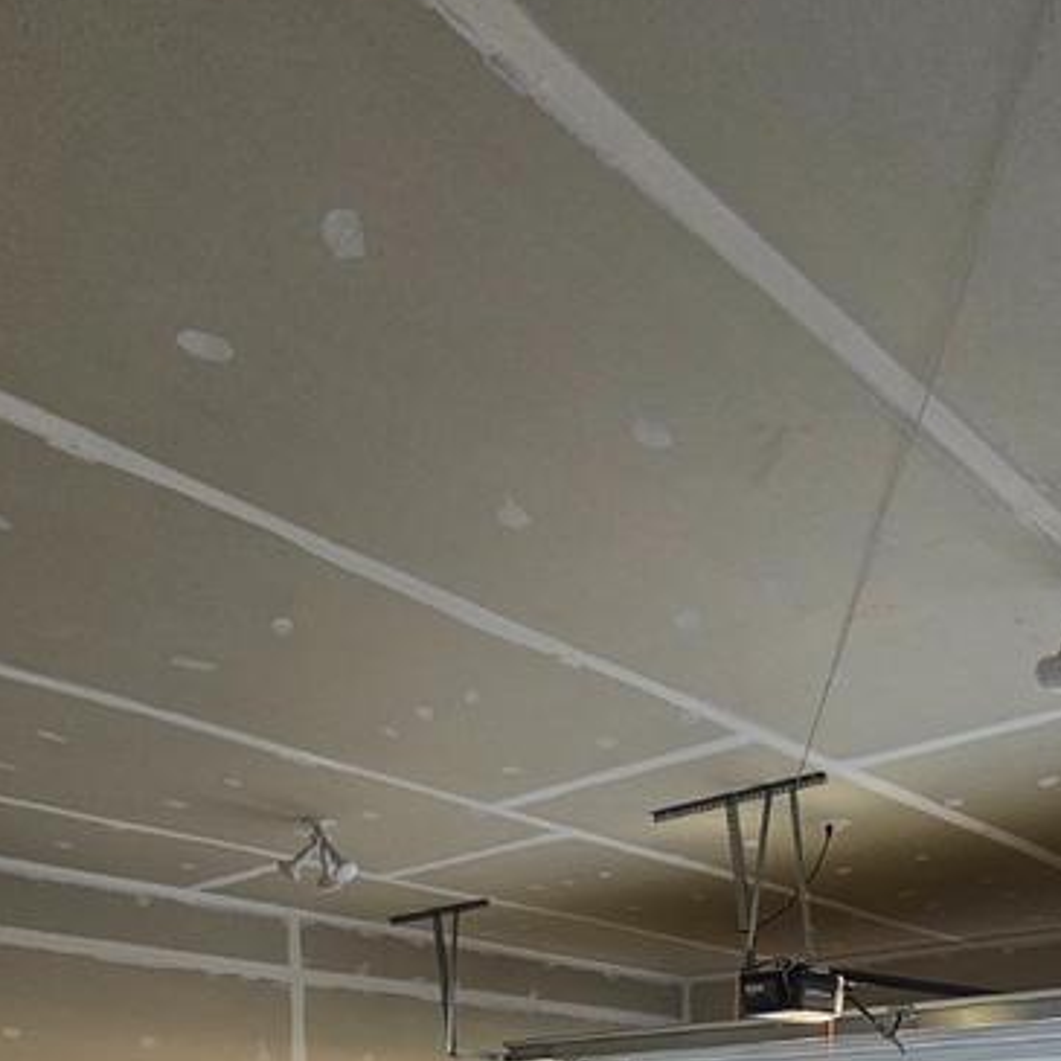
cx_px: 680
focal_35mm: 34
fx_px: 1179
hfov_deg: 47.9
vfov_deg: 35.4
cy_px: 1337
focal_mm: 2.2
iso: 80
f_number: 2.2
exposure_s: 1/77.4
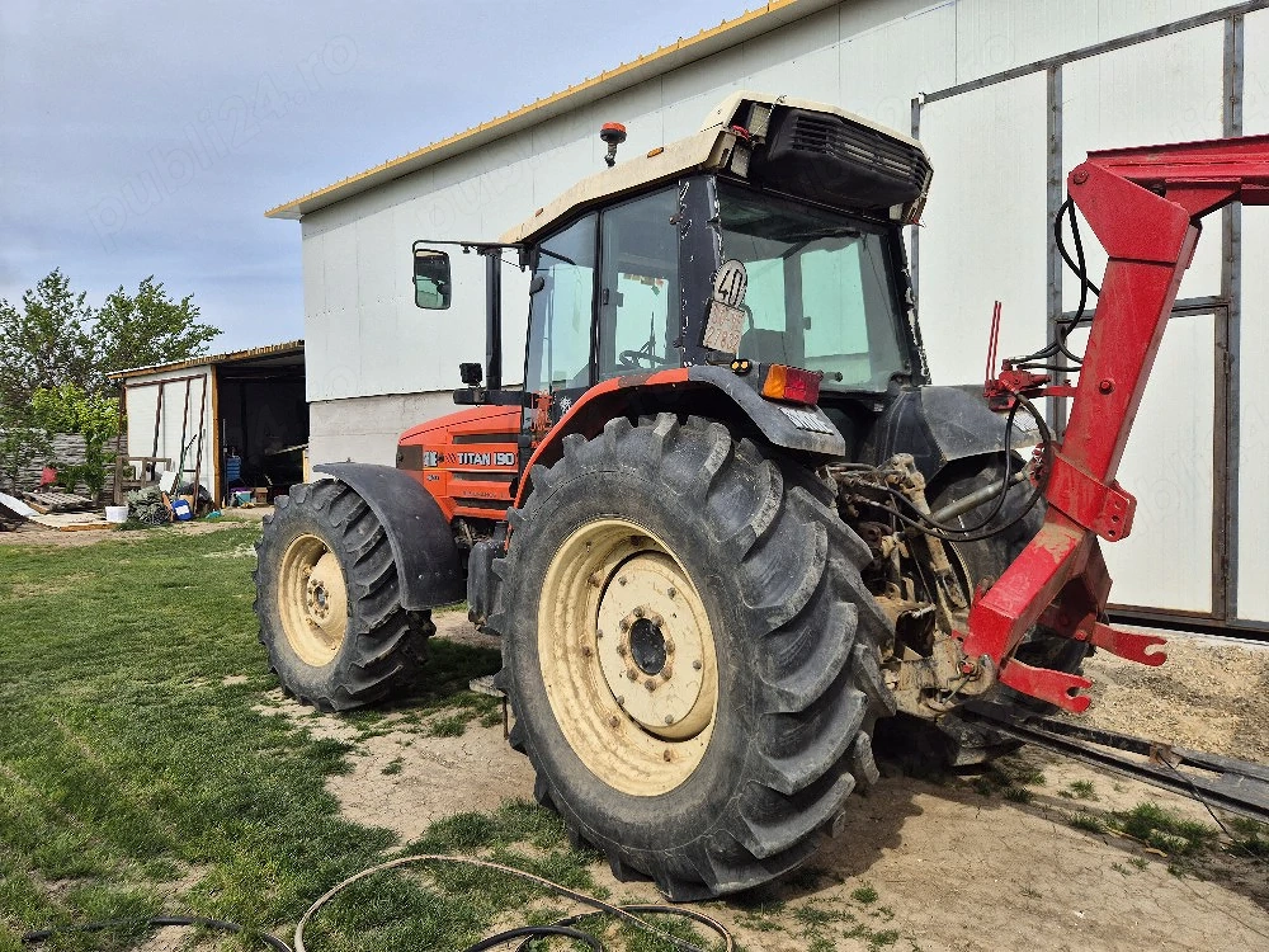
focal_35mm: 23
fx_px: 843
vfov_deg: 58.9
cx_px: 634
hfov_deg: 73.9
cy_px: 476
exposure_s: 1/2000
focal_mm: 5.4
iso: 25
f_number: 1.8
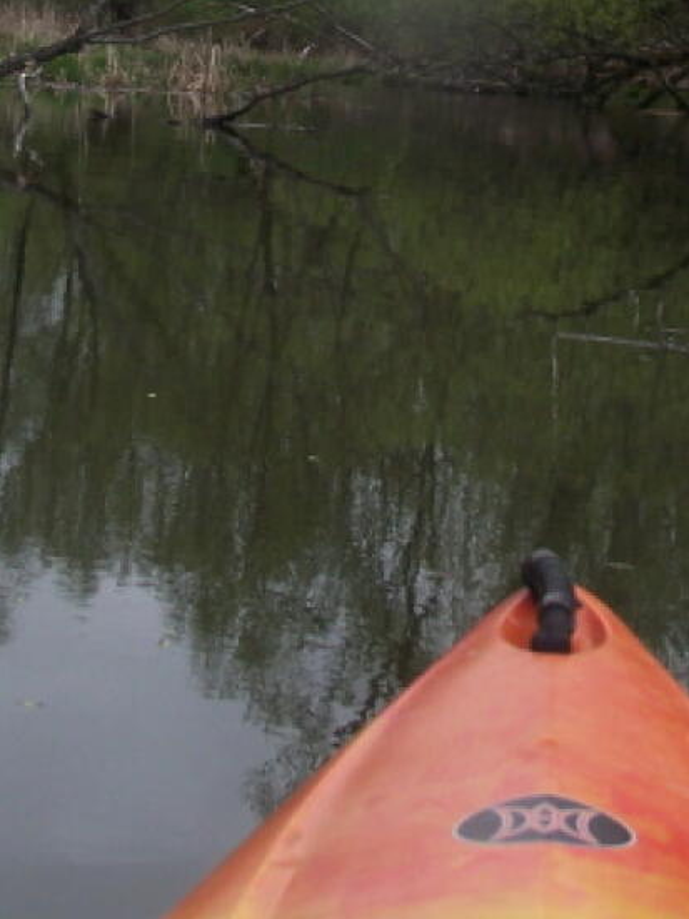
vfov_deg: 16.2
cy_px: 3
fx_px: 3159
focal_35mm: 119
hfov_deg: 12.4
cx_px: 452
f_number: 4
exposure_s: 1/800
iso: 80
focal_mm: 8
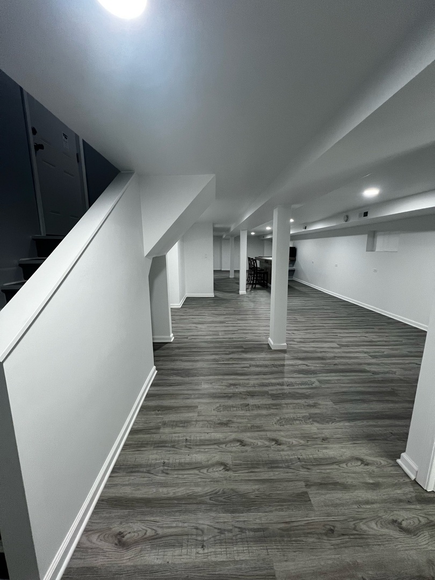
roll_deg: -0.7
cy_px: 290
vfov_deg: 106.2
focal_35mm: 13
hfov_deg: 89.9
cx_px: 218
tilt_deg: -10.2
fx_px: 218
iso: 250
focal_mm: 1.57
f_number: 1.8
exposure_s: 1/60
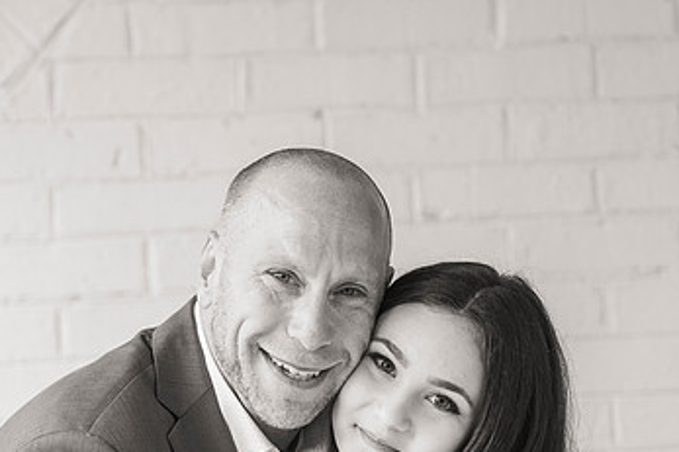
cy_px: 319
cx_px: 371
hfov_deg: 9.6
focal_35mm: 215
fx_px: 4053
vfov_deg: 6.4
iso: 640
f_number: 4
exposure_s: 1/100
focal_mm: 120
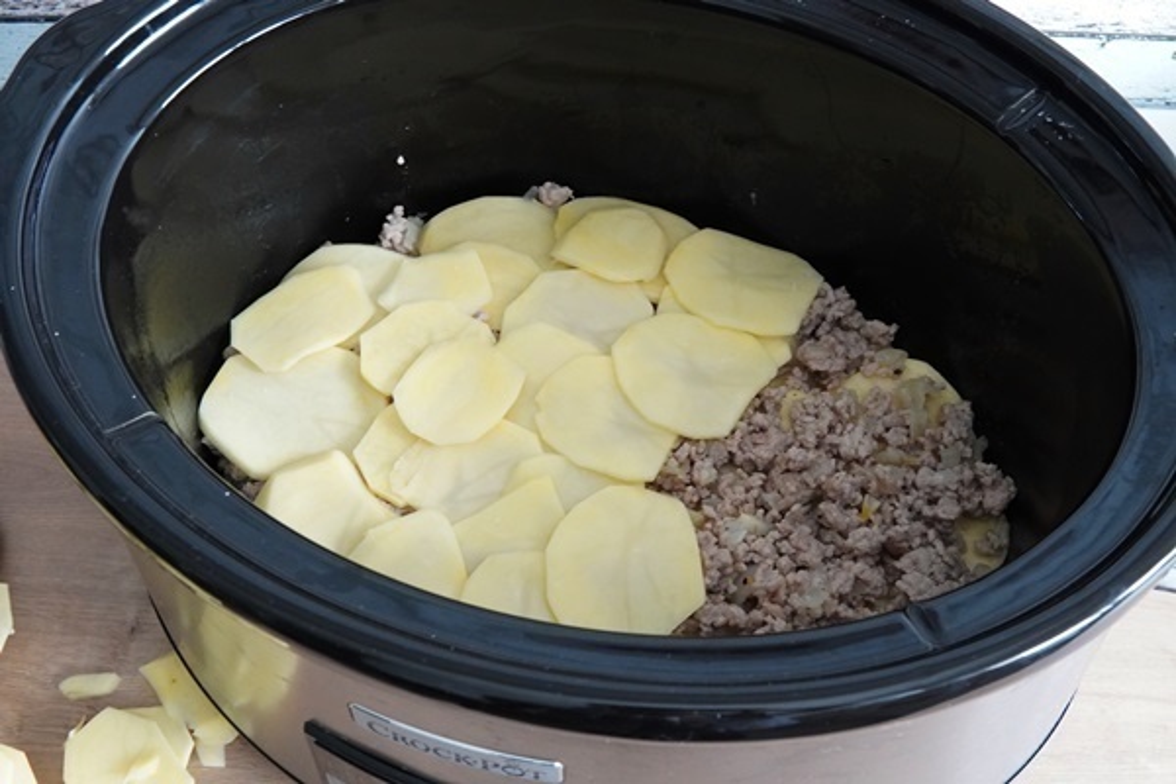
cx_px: 588
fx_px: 1470
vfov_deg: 29.9
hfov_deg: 43.6
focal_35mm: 45
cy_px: 392
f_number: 10
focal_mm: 30
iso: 4000
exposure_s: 1/20
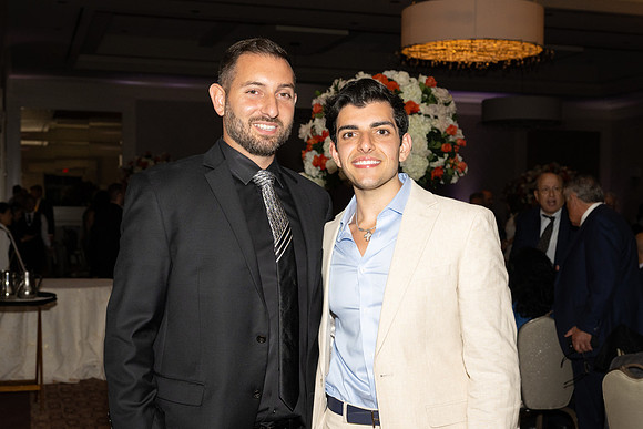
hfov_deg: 38.1
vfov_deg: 25.9
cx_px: 335
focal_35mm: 52
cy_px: 262
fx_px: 932
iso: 800
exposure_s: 1/100
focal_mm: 39
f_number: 5.6
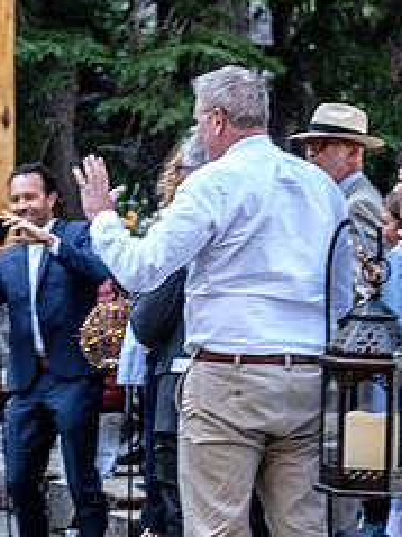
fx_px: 3332
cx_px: -144
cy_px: 415
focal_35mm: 215
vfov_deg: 9.2
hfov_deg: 6.8
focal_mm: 61
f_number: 3.2
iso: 640
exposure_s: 1/110
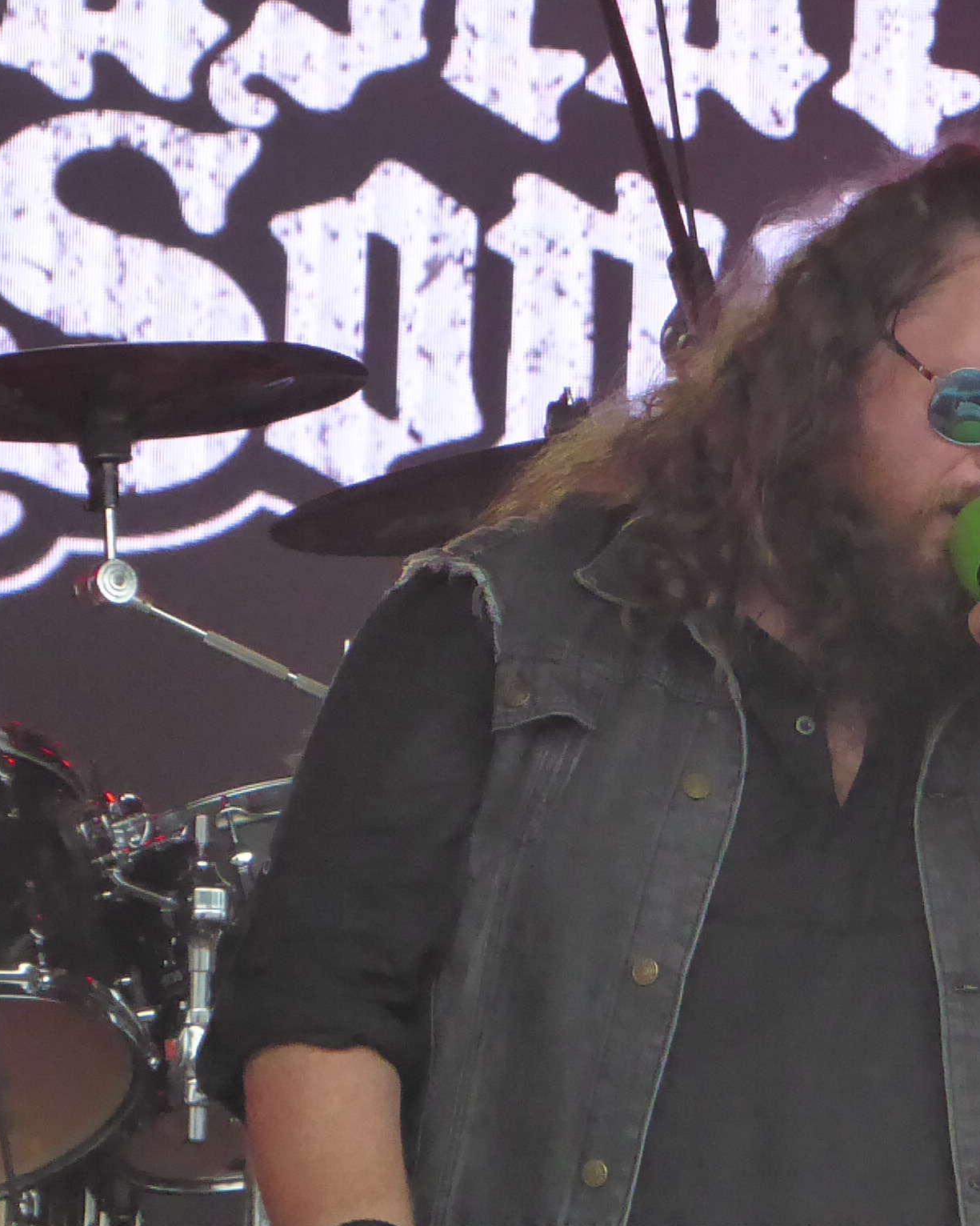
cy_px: 613
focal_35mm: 522
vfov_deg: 3.7
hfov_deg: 3.0
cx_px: 811
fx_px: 18931
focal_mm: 71.7
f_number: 6
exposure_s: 1/1300
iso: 2500
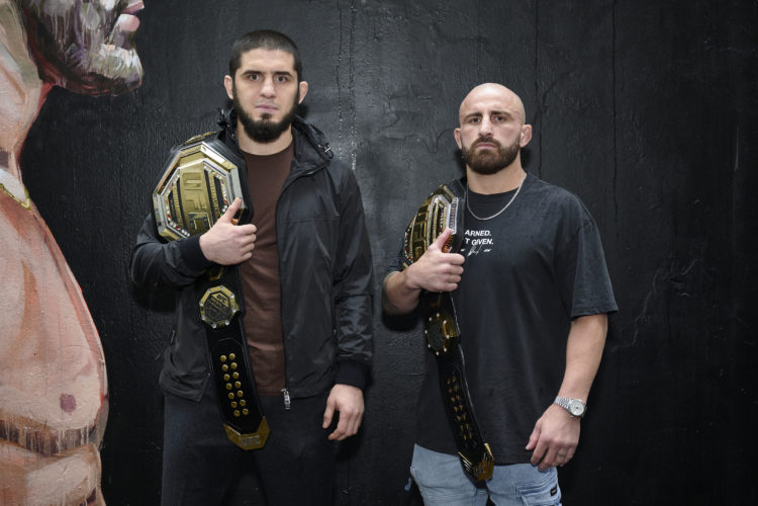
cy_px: 253
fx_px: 905
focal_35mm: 43
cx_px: 379
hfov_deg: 45.4
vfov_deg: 31.2
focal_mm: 43
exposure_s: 1/250
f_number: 4.5
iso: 640
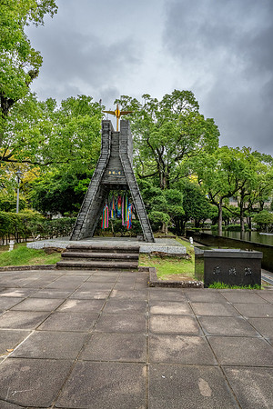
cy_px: 204
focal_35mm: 26
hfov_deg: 50.4
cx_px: 136
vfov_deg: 70.4
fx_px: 290
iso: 2200
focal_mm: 25.5
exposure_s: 1/640
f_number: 8
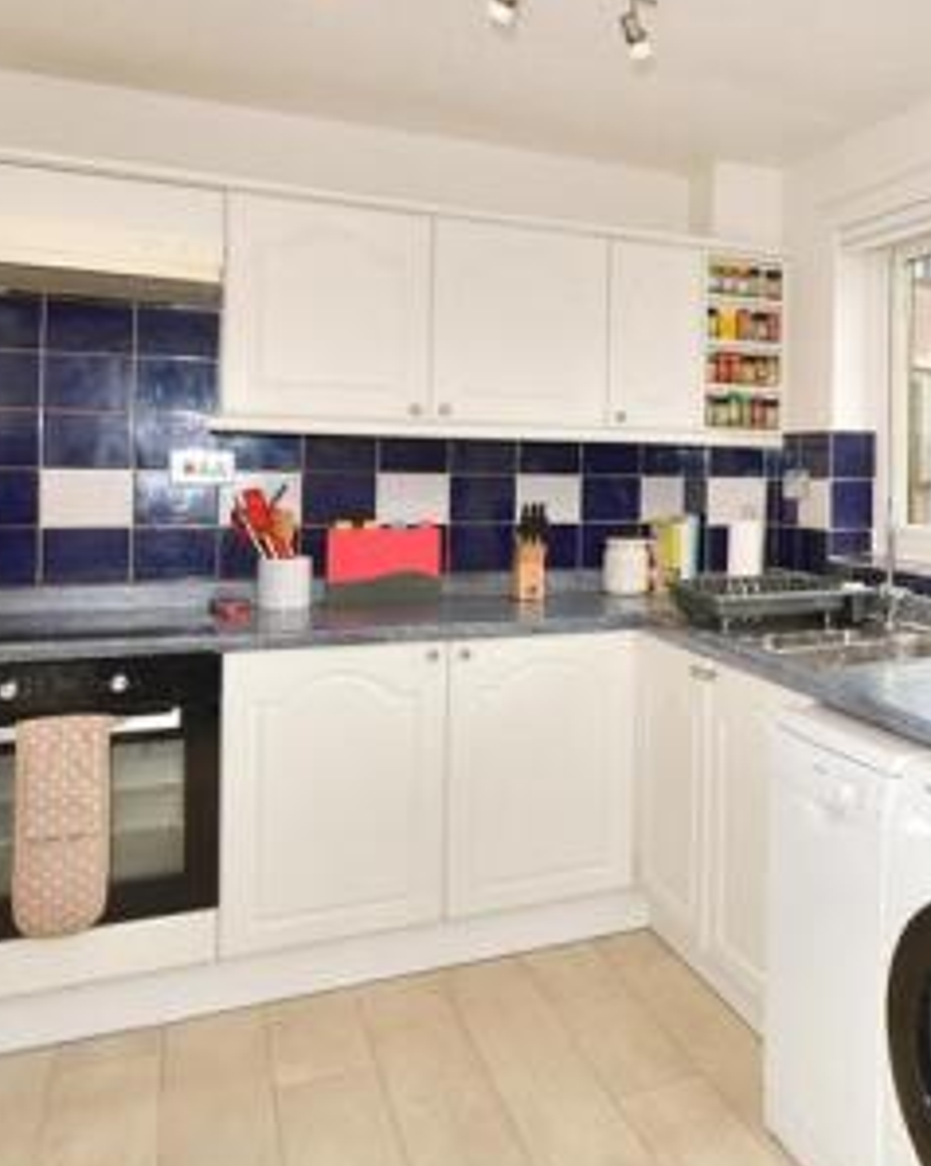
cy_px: 444
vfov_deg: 56.6
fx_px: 1069
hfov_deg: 41.6
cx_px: 908
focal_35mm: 31
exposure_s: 1/30
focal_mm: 10
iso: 200
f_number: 8
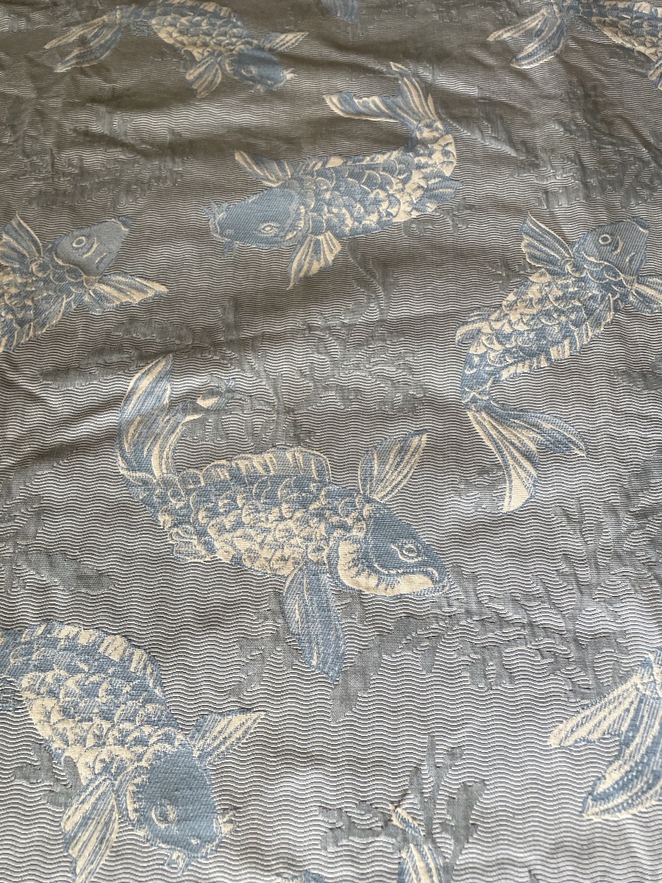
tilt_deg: -66.6
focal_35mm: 26
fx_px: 663
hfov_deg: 53.1
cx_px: 331
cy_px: 442
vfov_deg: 67.3
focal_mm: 4.2
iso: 125
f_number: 1.6
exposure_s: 1/112
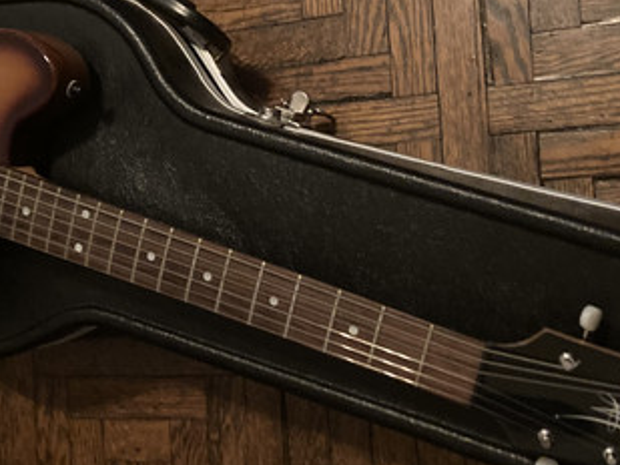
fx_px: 1039
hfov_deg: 33.2
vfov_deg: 25.2
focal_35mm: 58
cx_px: 273
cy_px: 186
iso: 800
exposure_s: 1/15
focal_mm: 3.99
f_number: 1.8
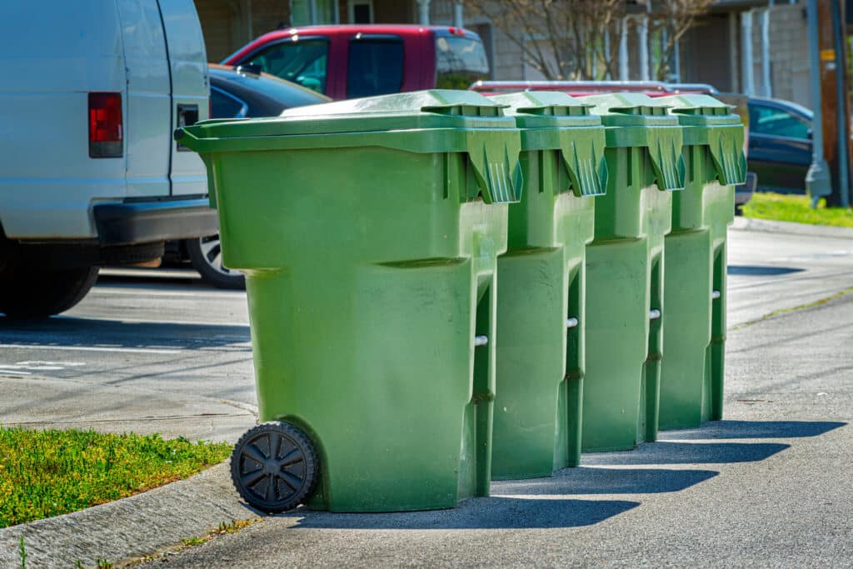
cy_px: 284
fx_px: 3436
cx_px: 426
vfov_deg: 9.5
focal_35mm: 145
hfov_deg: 14.2
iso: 400
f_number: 9.5
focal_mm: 145
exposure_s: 1/500
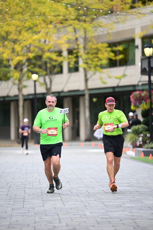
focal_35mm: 190
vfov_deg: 10.8
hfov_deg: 7.2
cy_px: 115
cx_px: 76
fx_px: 1210
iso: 640
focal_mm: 190
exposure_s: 1/2000
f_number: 2.8
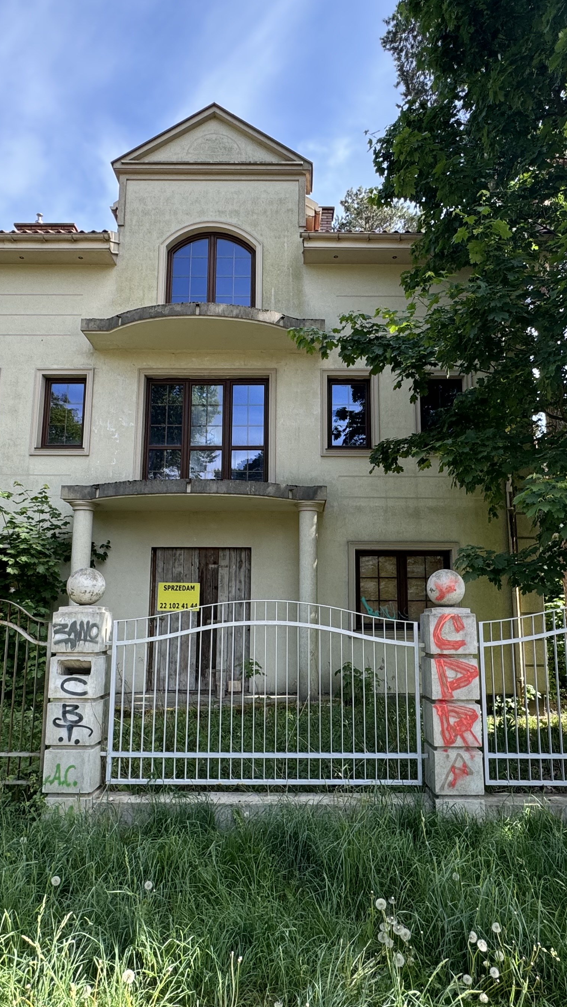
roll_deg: +0.3
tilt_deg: +9.1
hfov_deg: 49.5
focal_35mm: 23
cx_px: 294
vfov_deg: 78.7
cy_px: 516
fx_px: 615
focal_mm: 2.22
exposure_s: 1/343
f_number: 2.2
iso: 40
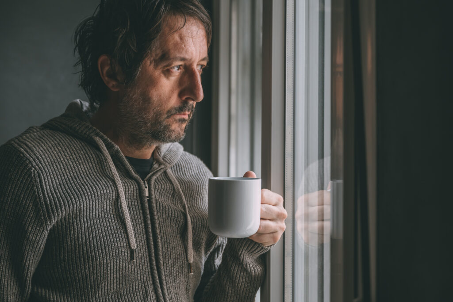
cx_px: 226
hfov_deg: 28.8
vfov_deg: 19.5
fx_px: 881
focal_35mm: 70
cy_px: 151
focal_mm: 70
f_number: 2.8
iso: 640
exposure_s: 1/60
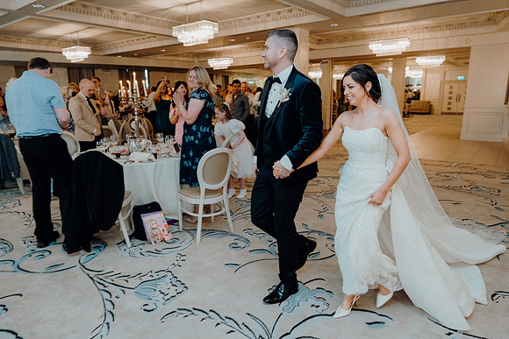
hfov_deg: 73.7
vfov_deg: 53.2
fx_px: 339
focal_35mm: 24
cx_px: 254
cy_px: 170
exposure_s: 1/160
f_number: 3.5
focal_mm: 24
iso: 2500
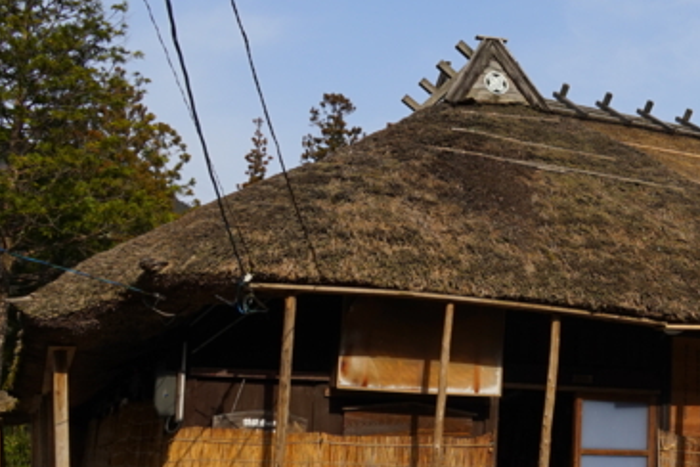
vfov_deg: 23.0
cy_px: 267
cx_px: 635
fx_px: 1147
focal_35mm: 59
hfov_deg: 32.2
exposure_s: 1/160
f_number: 11
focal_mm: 18
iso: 100
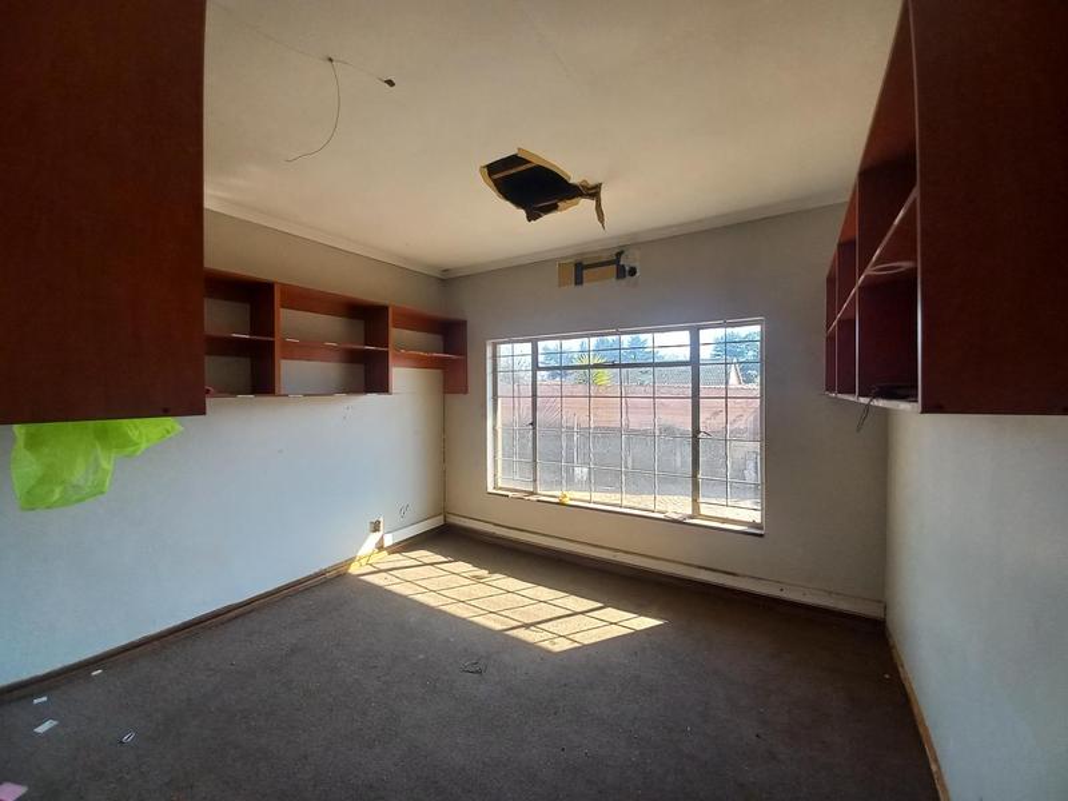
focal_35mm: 13
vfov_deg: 89.9
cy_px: 400
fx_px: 401
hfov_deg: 106.2
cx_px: 534
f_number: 2.2
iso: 50
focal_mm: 1.42
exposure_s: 1/100
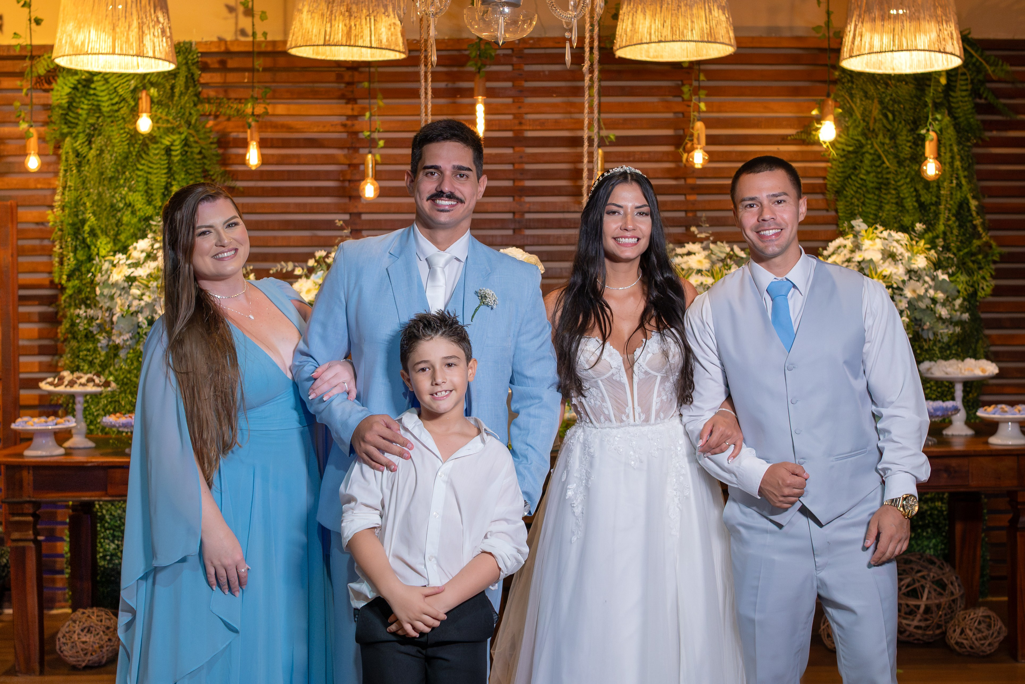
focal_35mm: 54
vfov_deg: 25.2
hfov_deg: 37.0
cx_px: 510
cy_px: 337
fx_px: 1530
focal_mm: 35
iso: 2500
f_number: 2.8
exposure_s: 1/400
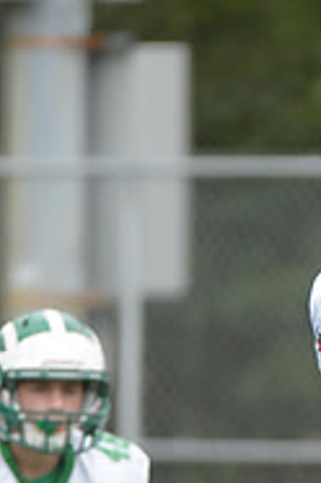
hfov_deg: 1.0
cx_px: 485
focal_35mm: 1395
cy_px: 633
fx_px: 18726
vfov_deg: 1.5
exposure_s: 1/4000
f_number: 4
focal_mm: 300
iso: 1600
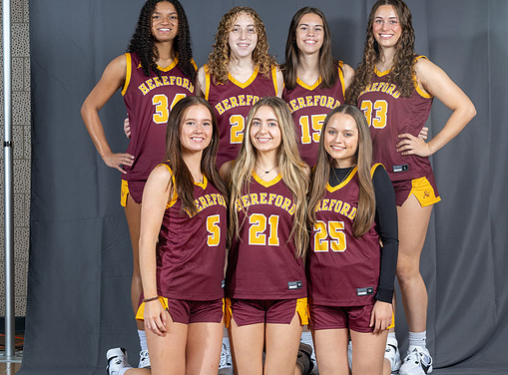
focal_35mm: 106
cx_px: 324
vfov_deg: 13.8
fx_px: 1547
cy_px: 165
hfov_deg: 18.6
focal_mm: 77
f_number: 8
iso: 200
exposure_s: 1/200
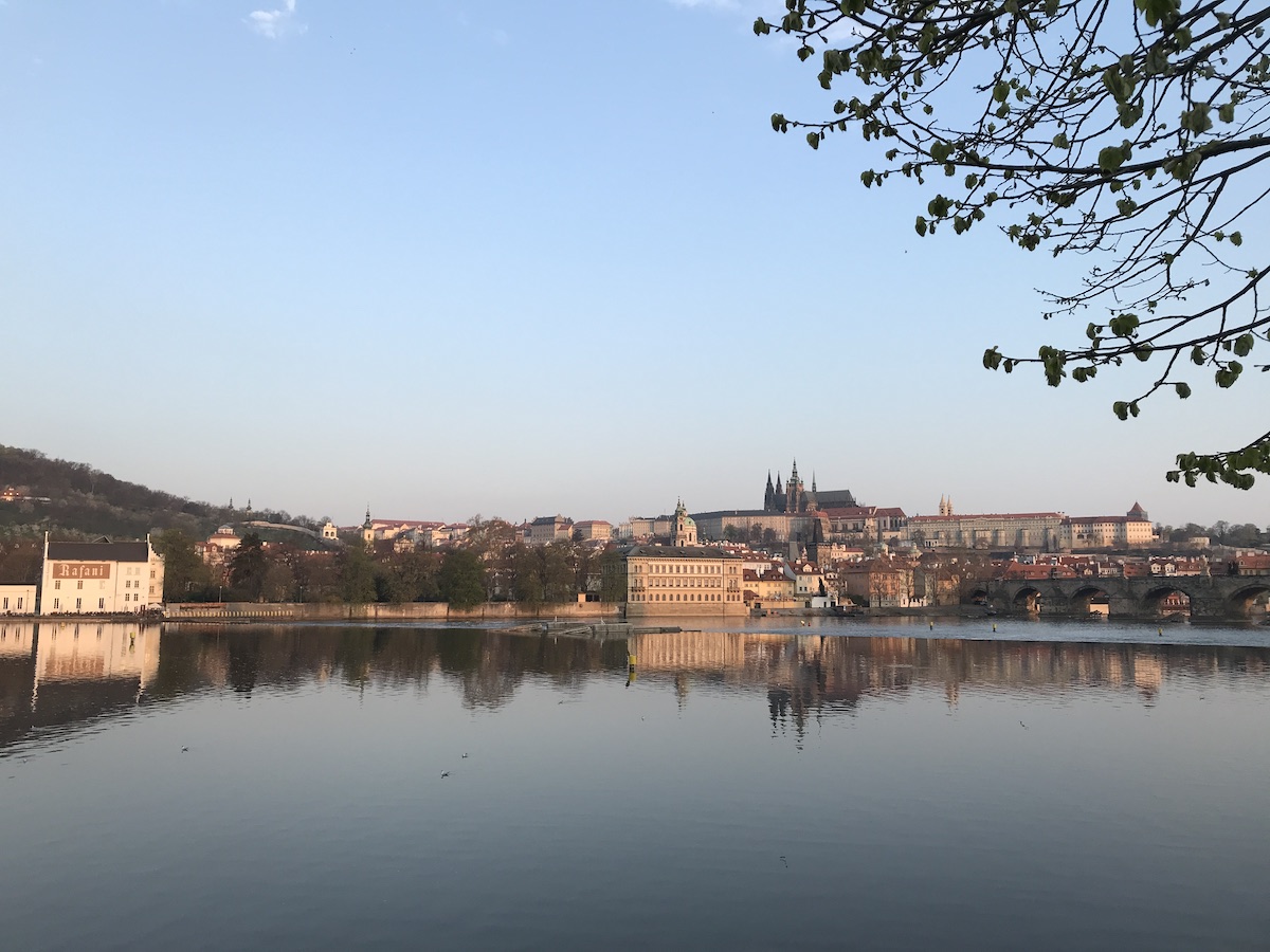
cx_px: 635
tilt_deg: +6.7
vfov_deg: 49.7
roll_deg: -0.6
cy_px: 476
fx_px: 1027
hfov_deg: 63.4
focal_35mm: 28
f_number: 1.8
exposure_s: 1/573
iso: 20
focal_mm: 3.99
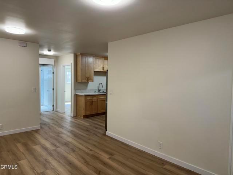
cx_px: 116
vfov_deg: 56.8
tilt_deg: -2.6
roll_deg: -2.0
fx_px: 162
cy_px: 88
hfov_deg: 71.6
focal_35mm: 24
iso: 125
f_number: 1.78
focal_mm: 6.76
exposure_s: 1/120
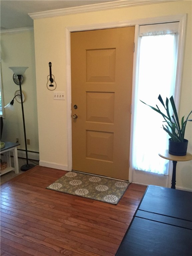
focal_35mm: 29
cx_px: 96
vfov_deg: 61.7
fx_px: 214
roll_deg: -0.5
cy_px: 128
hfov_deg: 48.2
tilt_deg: -10.3
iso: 250
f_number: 2.2
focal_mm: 4.15
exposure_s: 1/15
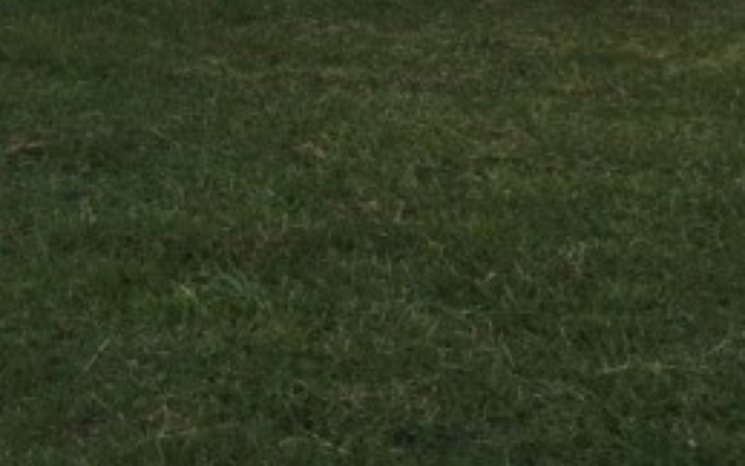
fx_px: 1848
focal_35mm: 91
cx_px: 101
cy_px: -454
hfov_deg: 22.3
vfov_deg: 12.7
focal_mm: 4.15
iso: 32
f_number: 2.2
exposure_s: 1/719
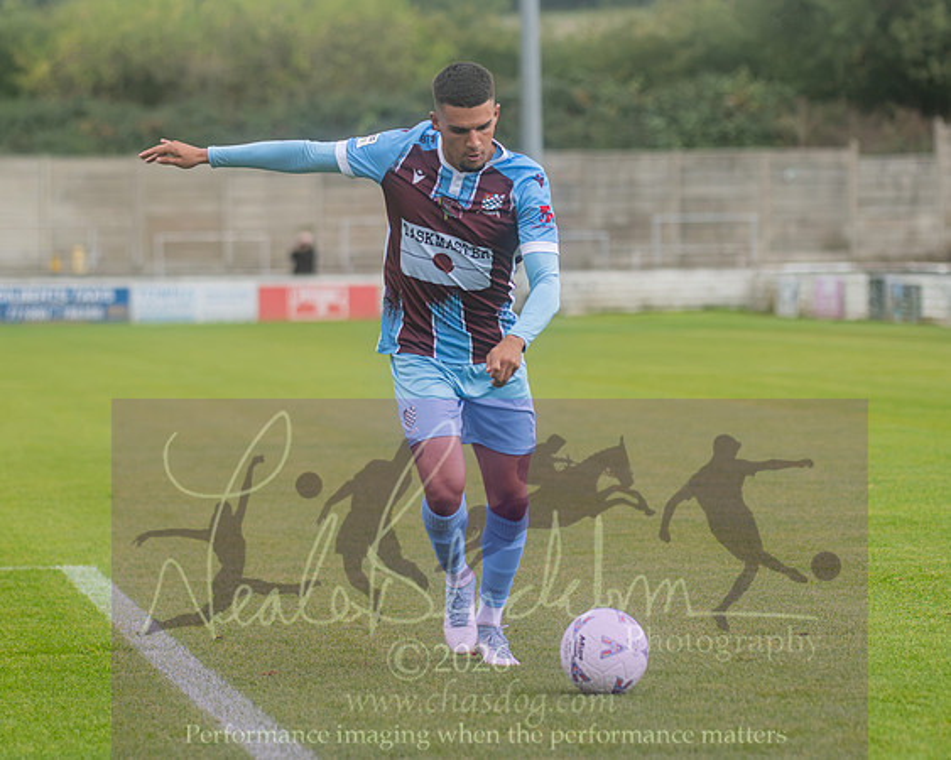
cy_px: 314
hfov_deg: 9.7
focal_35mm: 198
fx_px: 5580
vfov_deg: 7.8
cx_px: 501
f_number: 2.8
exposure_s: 1/1250
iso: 450
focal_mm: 120
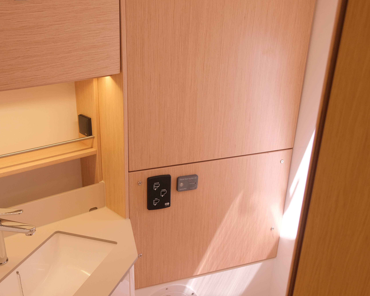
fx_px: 460
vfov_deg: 34.6
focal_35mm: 42
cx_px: 172
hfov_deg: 43.8
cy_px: 237
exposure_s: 1/50
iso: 400
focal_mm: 16
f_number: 4
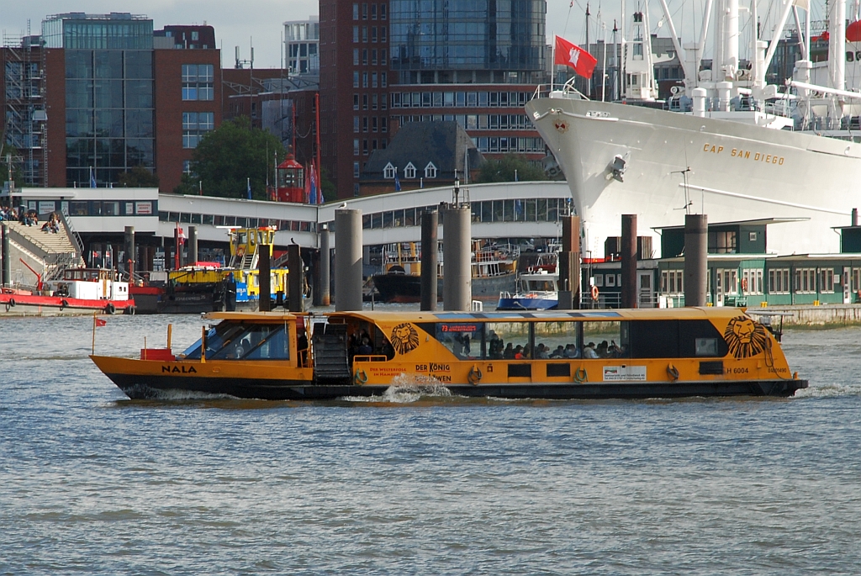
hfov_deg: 10.1
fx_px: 4848
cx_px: 430
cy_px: 288
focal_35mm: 202
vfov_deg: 6.8
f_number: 10
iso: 200
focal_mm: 135
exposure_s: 1/250
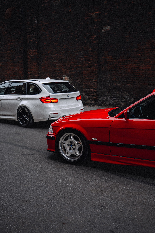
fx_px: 265
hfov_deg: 32.6
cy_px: 116
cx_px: 78
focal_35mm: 41
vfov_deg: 47.4
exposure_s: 1/250
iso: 200
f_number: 4.5
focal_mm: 41
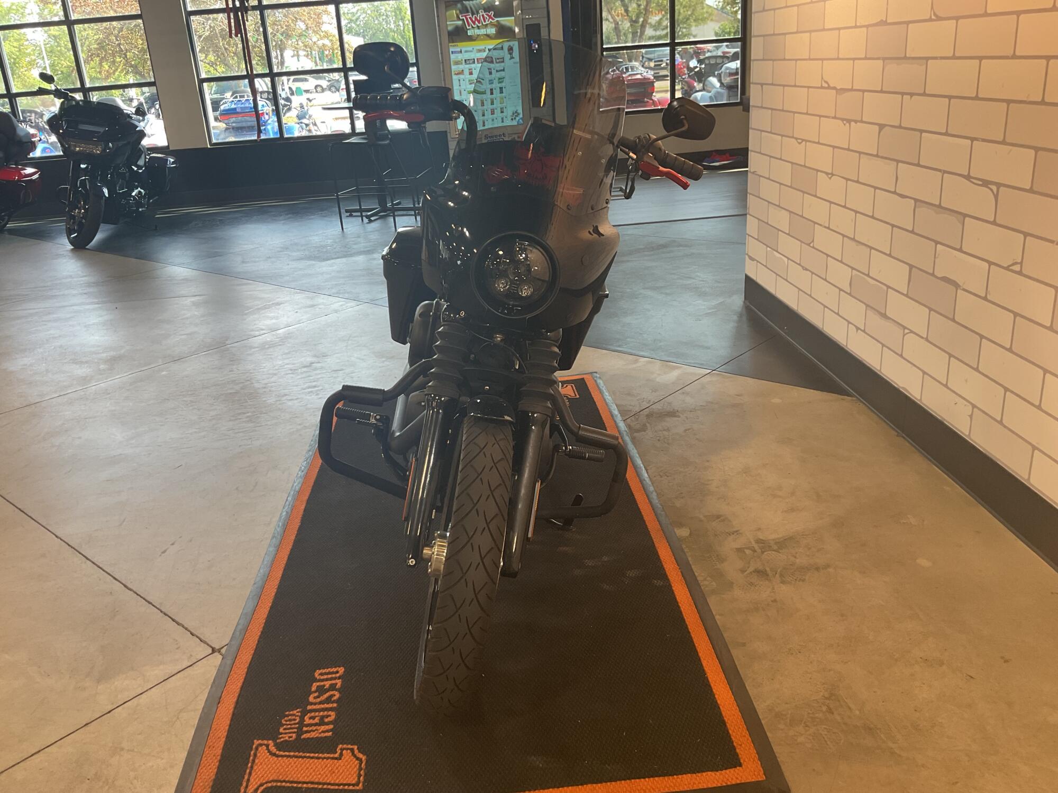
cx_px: 529
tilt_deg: -21.2
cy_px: 396
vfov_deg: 48.2
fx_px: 886
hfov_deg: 61.7
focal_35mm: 29
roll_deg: +5.3
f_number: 1.8
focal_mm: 3
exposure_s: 1/50
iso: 40
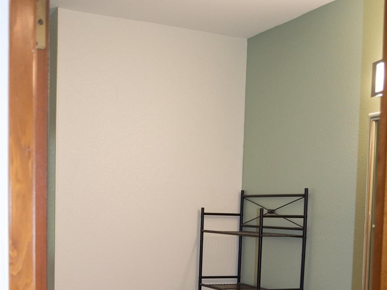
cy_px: 279
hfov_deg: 33.8
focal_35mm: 57
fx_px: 637
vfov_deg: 24.7
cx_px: 192
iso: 800
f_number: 4
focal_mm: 26
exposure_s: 1/60
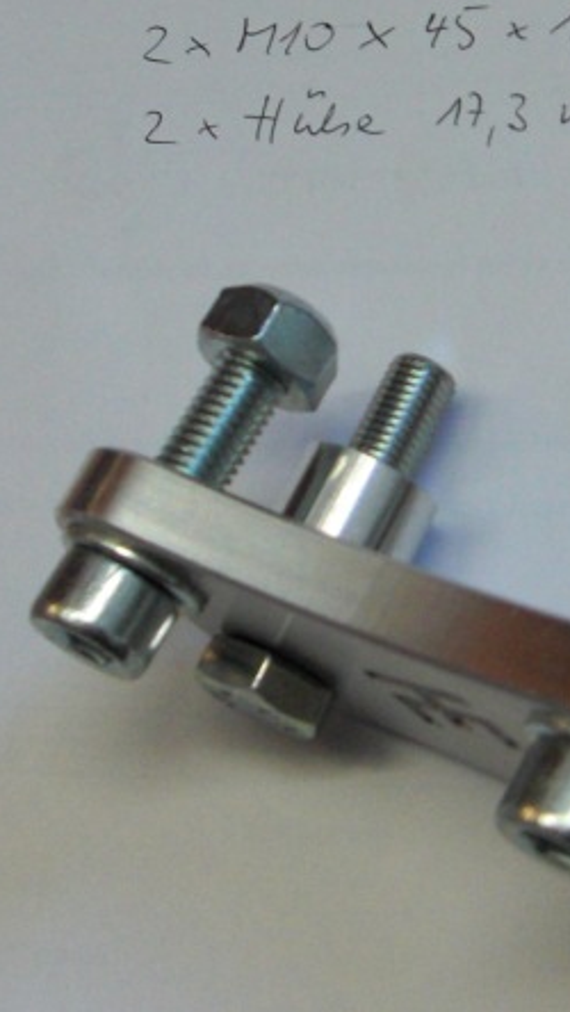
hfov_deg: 14.4
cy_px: 289
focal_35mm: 83
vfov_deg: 25.4
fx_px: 2228
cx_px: 504
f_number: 2.7
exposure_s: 1/60
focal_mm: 5.8
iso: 200
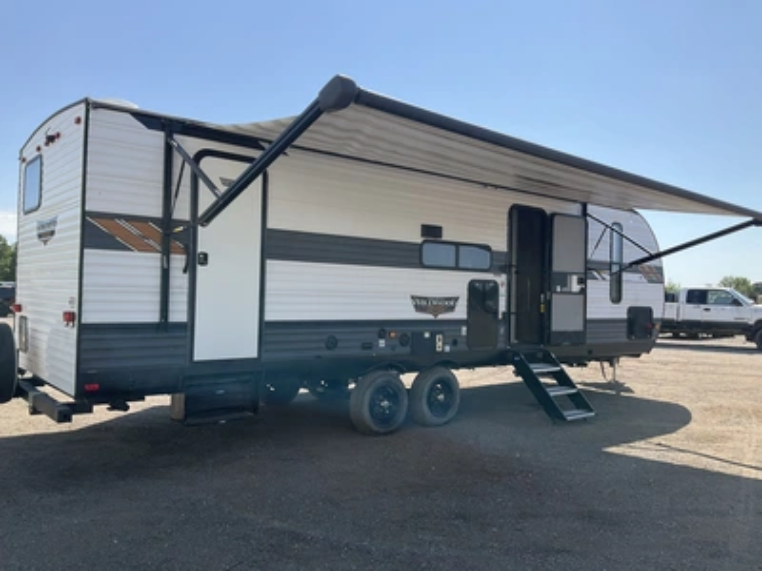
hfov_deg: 61.7
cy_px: 286
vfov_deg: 48.2
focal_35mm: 29
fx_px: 638
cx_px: 381
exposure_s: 1/1730
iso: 25
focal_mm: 3
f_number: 1.8
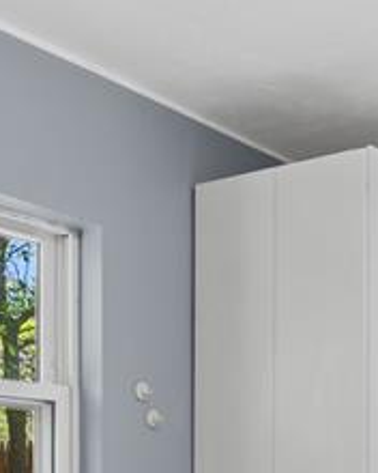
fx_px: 979
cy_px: 572
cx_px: 361
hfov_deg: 21.2
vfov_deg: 24.5
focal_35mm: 70
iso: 800
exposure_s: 1/30
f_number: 5.6
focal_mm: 16
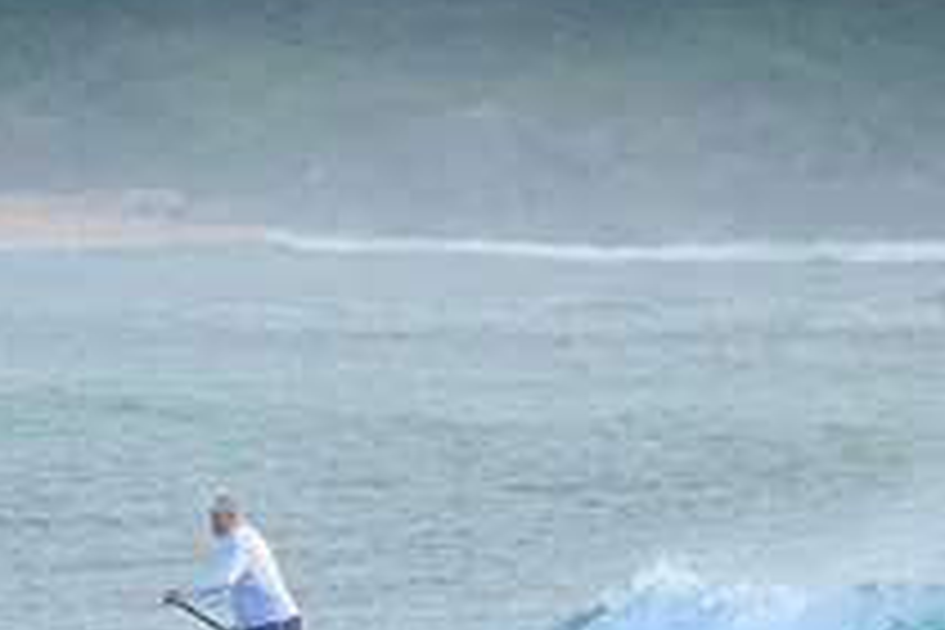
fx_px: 39949
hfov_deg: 1.4
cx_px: 325
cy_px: 605
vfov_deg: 0.9
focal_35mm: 1522
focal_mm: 400
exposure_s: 1/3200
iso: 2500
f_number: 5.6
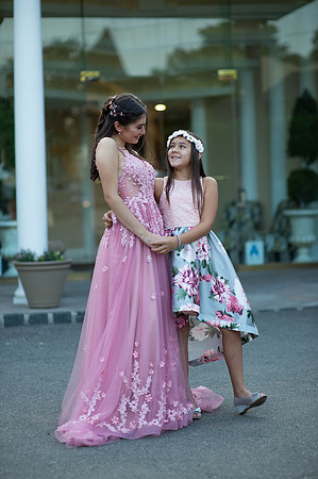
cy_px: 240
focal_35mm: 85
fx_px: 1129
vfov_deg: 23.9
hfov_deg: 16.0
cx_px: 159
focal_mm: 85
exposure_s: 1/800
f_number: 2
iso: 250
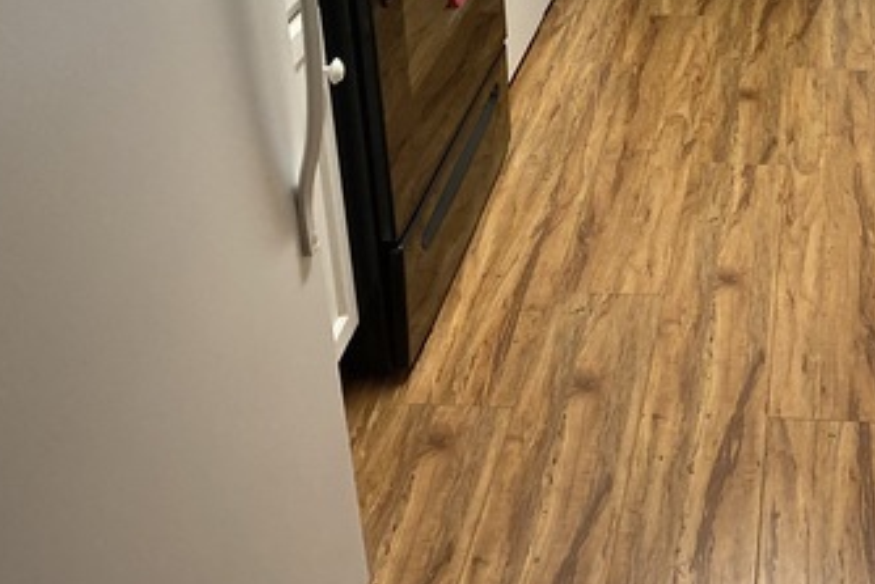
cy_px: -31
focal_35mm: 54
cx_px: 772
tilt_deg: -23.0
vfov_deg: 23.7
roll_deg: -0.7
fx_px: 1313
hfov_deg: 34.9
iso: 320
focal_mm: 4.25
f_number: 1.8
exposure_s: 1/60
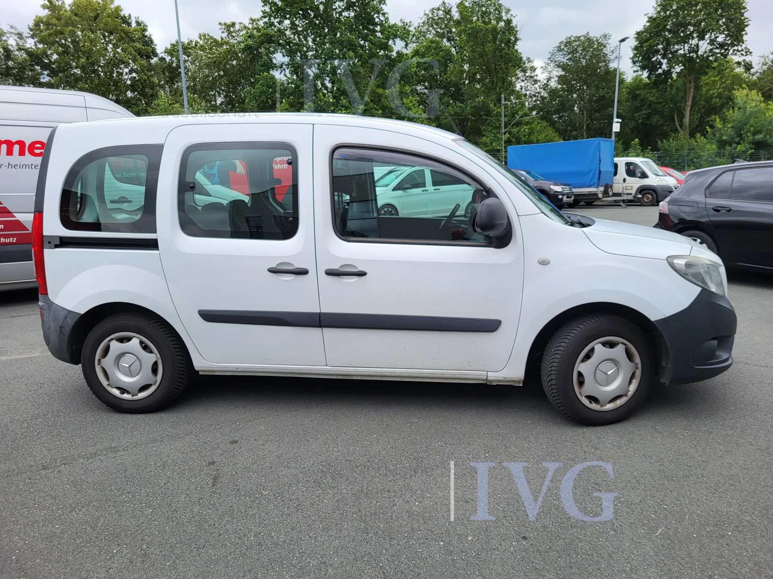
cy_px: 290
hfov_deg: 67.3
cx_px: 386
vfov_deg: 53.1
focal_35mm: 26
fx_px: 581
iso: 40
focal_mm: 5.4
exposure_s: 1/1038
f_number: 1.8
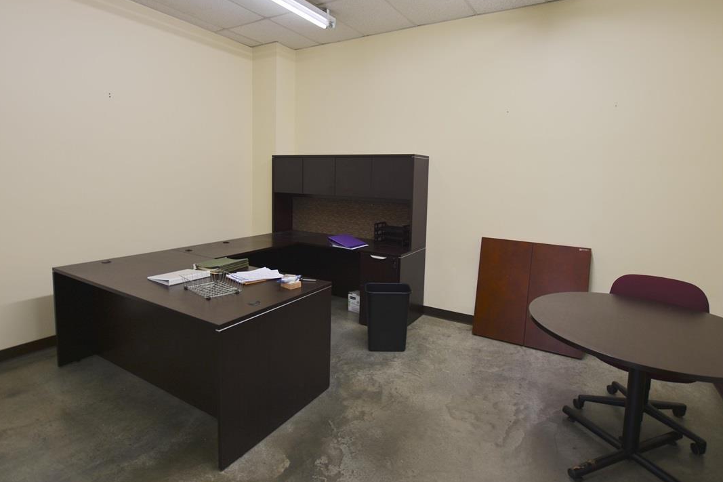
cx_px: 364
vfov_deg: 67.2
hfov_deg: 90.0
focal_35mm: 18
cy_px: 217
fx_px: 361
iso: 100
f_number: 3.5
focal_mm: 10
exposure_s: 1/30
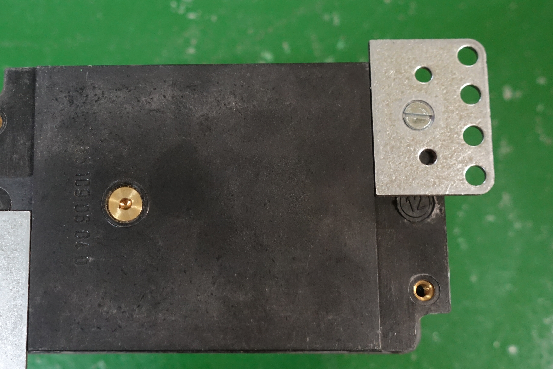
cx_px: 181
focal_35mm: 51
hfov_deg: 38.4
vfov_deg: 26.5
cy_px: 188
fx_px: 783
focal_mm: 12.35
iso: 800
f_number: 2.8
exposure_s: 1/15
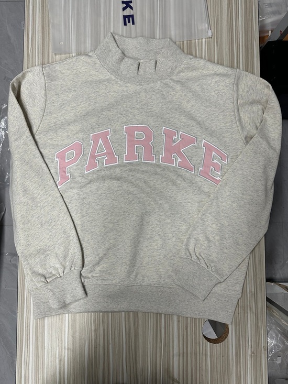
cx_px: 144
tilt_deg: -87.4
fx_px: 266
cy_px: 192
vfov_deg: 71.6
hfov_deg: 56.8
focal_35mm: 24
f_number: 1.78
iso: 125
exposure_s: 1/100
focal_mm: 6.86
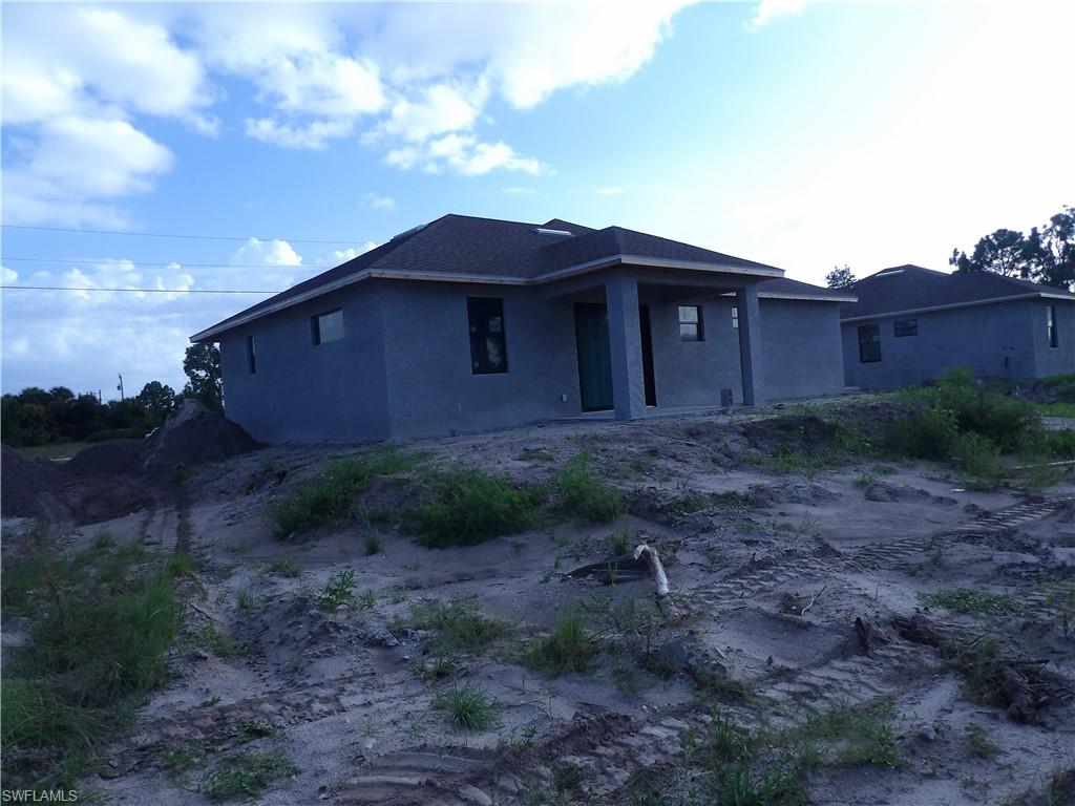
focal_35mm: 24
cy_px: 403
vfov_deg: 56.8
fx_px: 745
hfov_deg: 71.6
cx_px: 538
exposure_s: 1/912
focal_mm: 4.3
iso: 100
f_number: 3.2
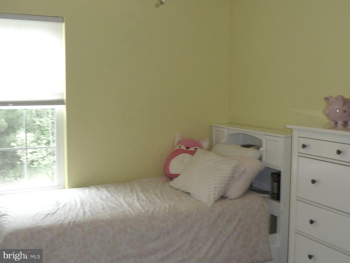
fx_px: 415
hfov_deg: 45.8
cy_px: 132
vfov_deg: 35.1
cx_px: 175
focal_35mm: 41
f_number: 3.3
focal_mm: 4.7
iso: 100
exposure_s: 1/30
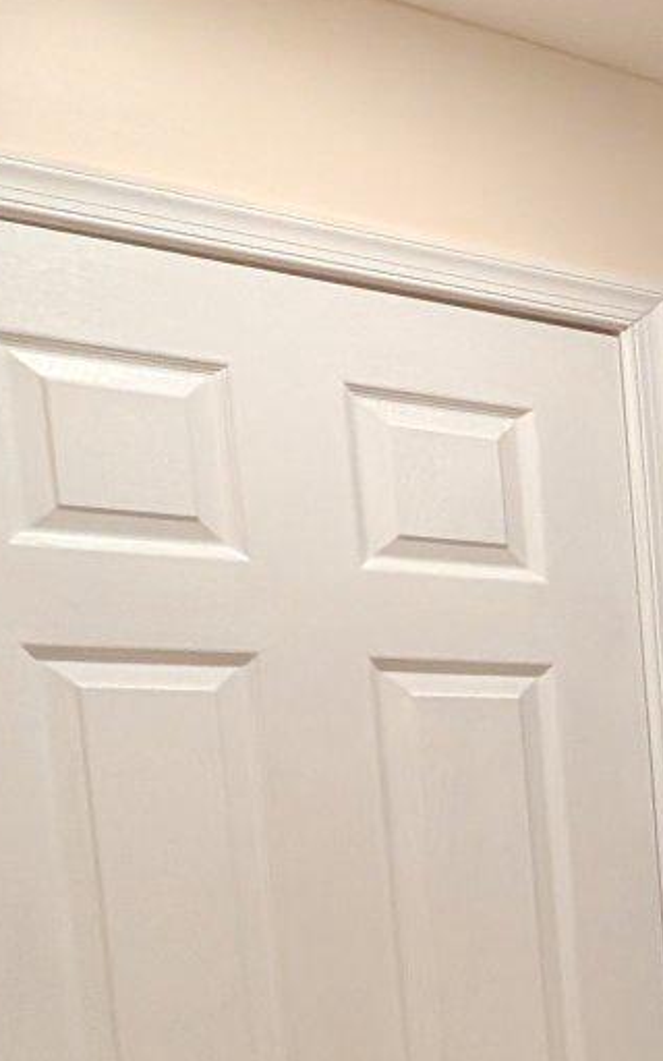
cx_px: 1784
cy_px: 947
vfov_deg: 34.9
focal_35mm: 55
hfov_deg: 13.1
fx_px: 1590
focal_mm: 1.95
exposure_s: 1/24
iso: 108
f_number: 2.2
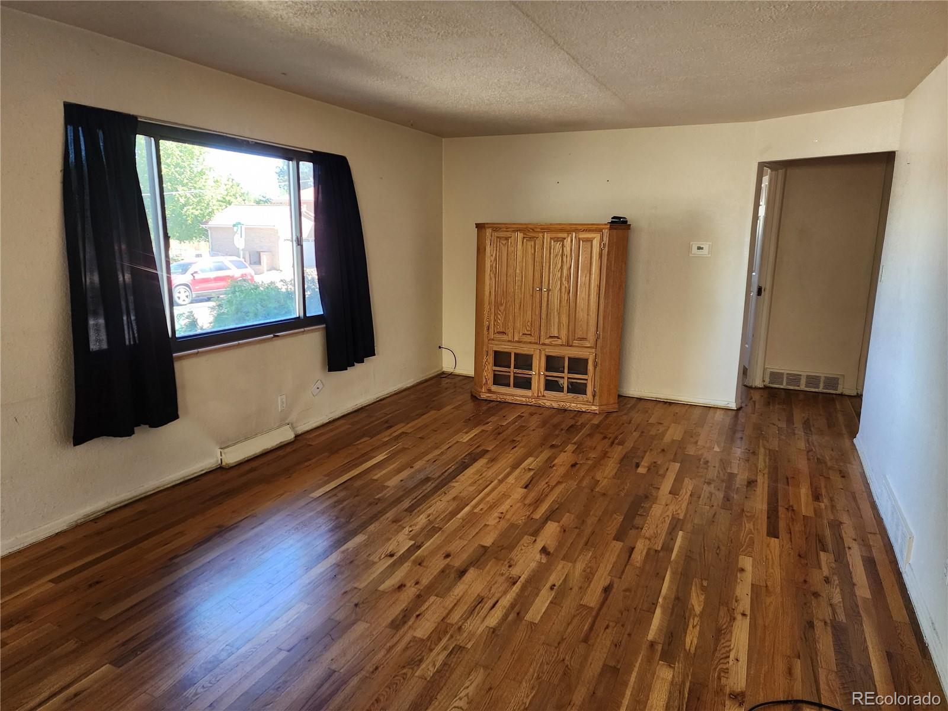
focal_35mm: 23
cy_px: 356
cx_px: 474
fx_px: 630
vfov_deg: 58.9
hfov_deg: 73.9
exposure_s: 1/120
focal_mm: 6.4
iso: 250
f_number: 1.8
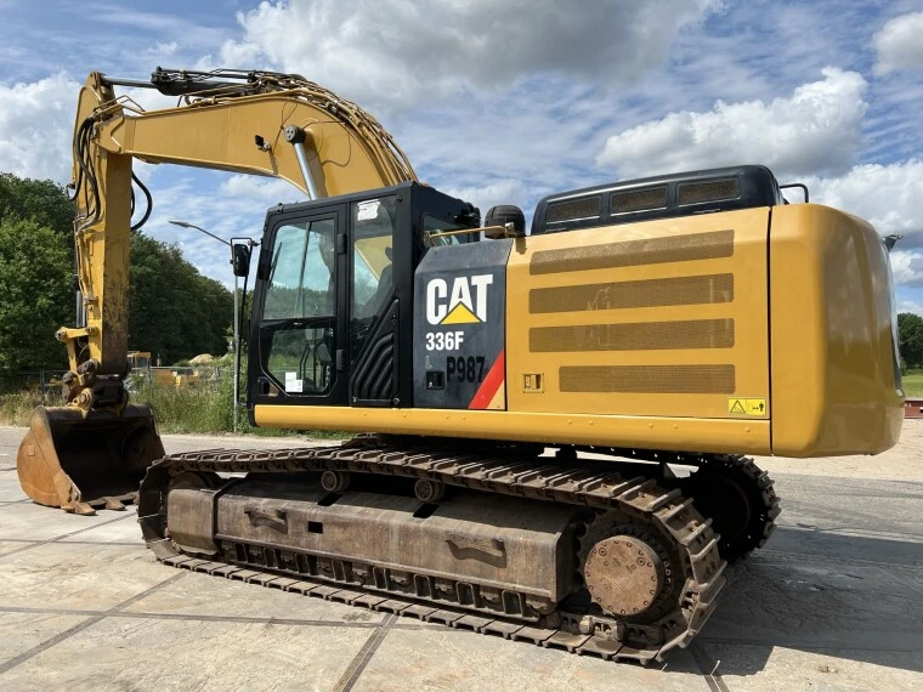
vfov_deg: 53.1
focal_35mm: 26
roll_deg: +0.9
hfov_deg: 67.3
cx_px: 462
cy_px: 346
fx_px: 693
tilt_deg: +2.2
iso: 50
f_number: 1.5
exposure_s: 1/5319
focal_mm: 5.7
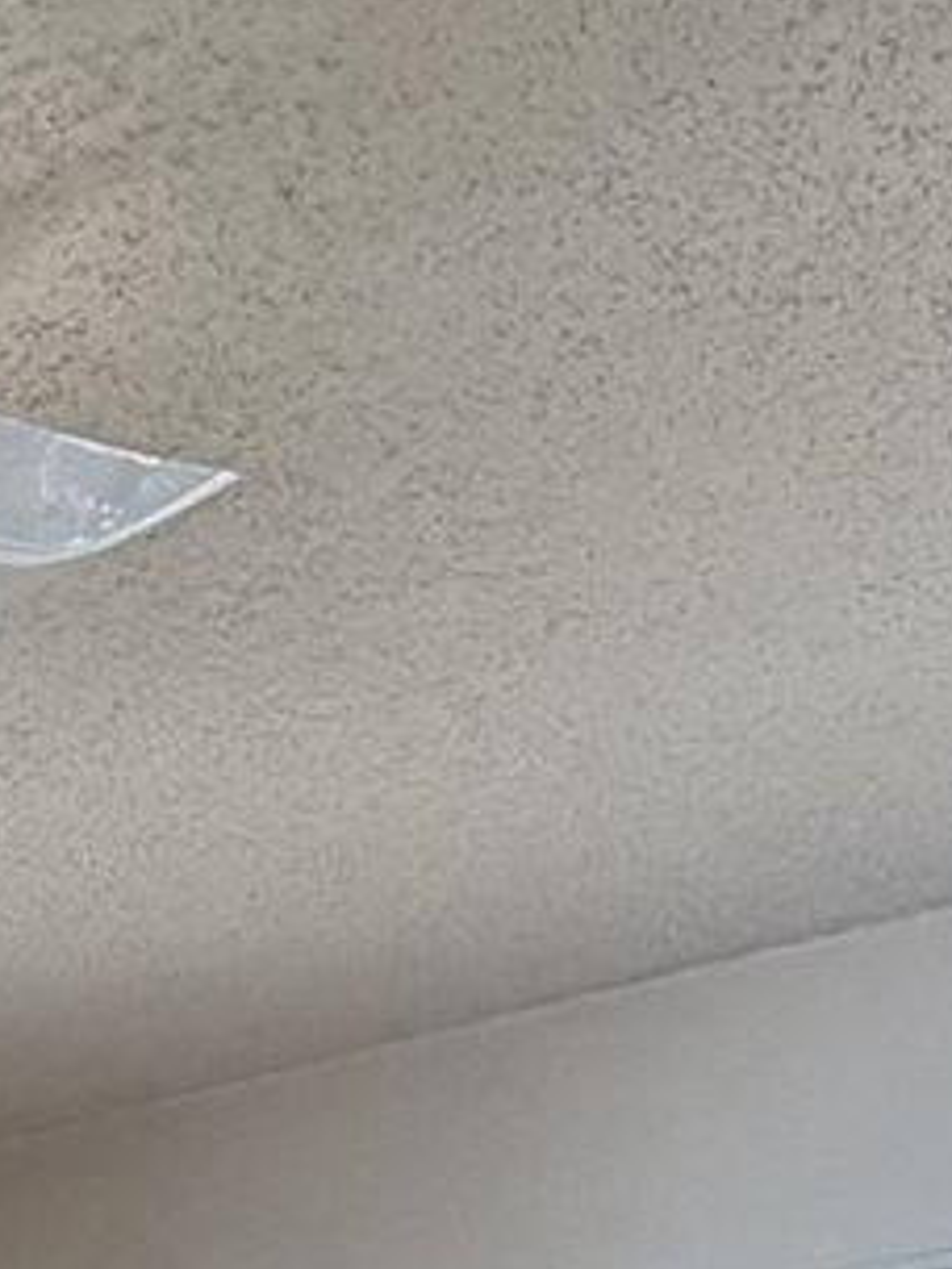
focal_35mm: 106
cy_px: 2313
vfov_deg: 15.7
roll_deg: +1.6
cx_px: -121
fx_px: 3887
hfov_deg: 13.6
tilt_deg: -3.1
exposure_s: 1/121
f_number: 2.2
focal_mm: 2.22
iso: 320
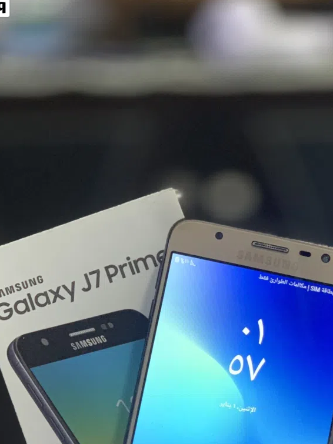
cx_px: 211
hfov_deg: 15.7
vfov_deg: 20.6
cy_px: 362
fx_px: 1206
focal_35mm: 94
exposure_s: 1/50
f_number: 2.4
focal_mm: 6
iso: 320
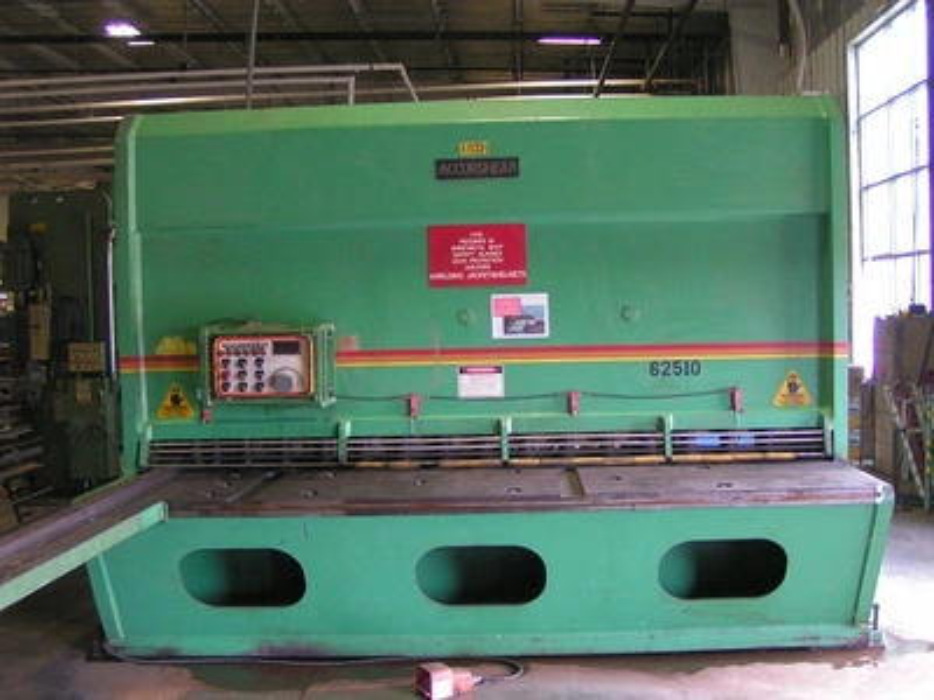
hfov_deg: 49.0
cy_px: 350
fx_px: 1025
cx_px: 467
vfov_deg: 37.7
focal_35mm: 38
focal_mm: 5.8
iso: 200
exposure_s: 1/30
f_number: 2.8
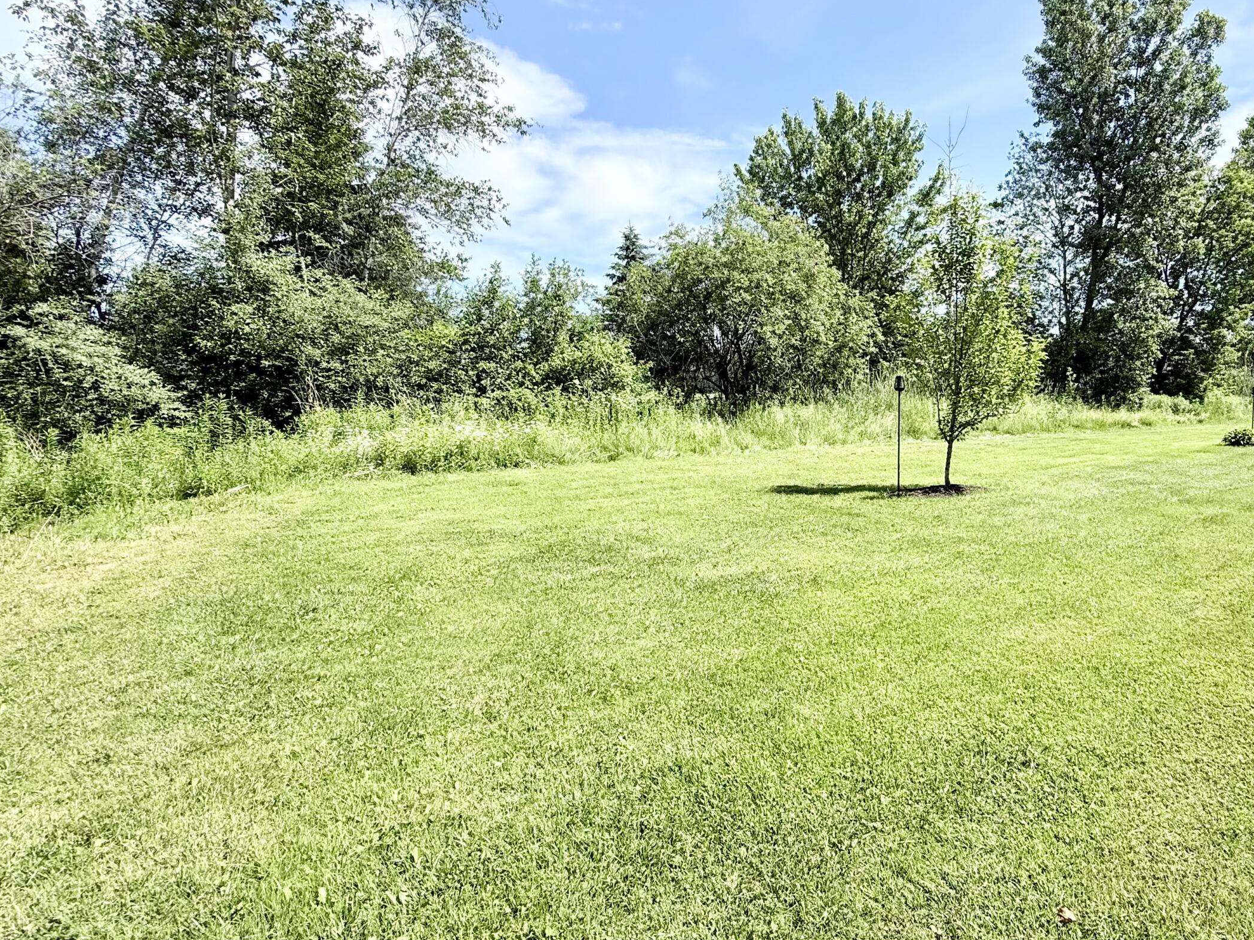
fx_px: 725
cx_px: 796
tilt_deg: -5.9
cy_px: 469
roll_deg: +1.5
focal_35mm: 20
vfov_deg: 66.0
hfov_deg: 80.0
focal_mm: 2.22
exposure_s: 1/1259
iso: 50
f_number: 2.2
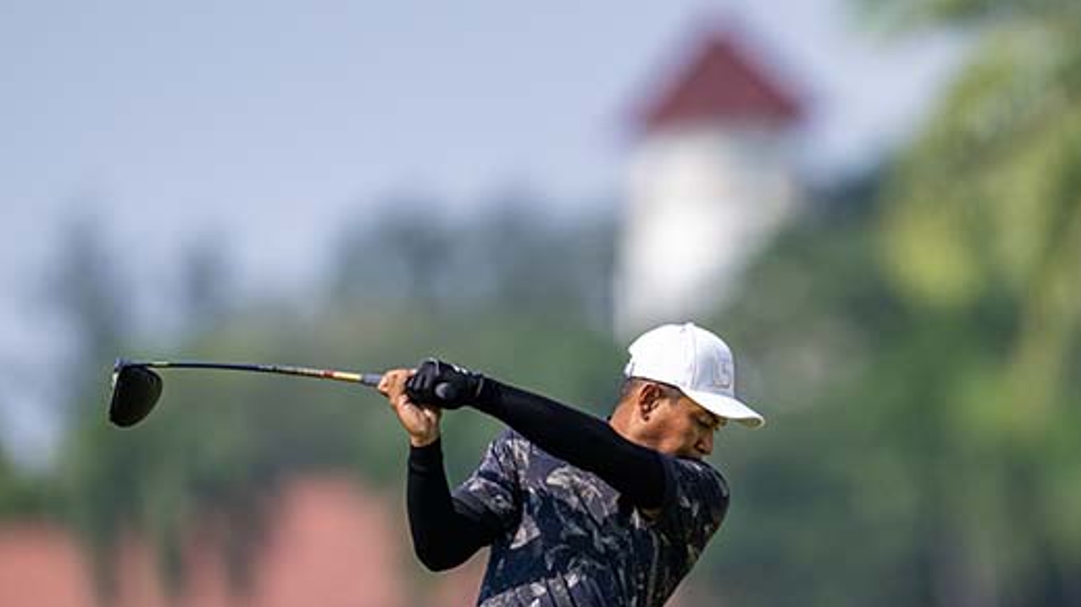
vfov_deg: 1.6
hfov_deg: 2.8
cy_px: 597
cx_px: 813
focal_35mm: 774
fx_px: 22177
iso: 500
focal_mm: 400
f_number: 2.8
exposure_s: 1/4000
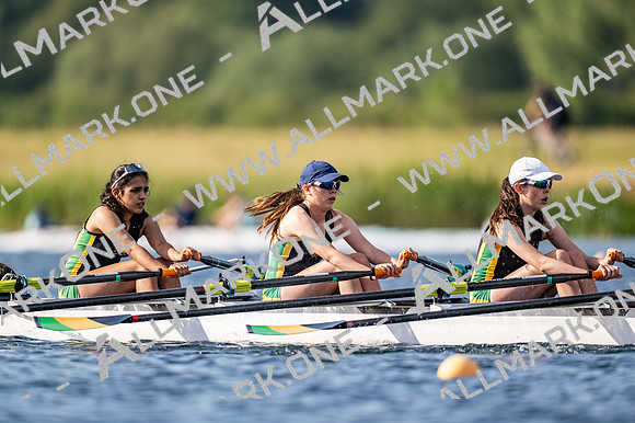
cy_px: 212
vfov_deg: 2.3
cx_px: 318
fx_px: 10579
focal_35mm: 600
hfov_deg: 3.4
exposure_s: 1/2500
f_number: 4
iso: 320
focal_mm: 600
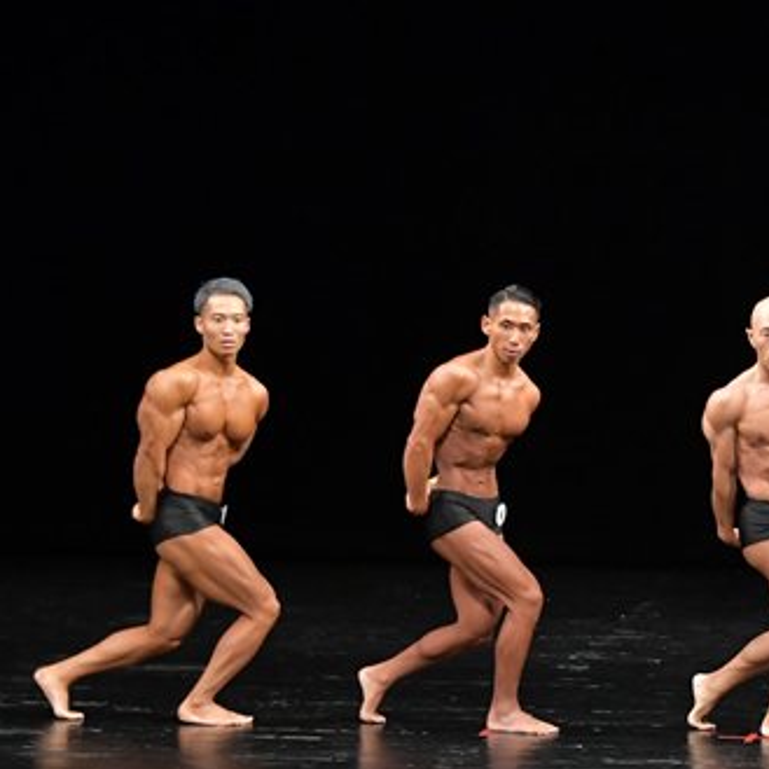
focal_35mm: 270
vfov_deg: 6.5
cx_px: 787
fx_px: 6786
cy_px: 453
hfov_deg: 6.5
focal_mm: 90
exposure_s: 1/400
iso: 3200
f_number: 5.6
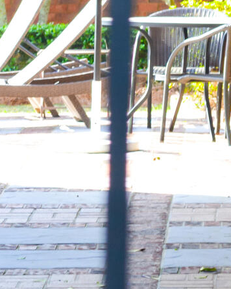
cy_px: 46
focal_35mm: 316
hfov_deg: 4.8
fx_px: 2700
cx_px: -170
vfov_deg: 6.1
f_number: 5
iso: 400
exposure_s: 1/125
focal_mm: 50
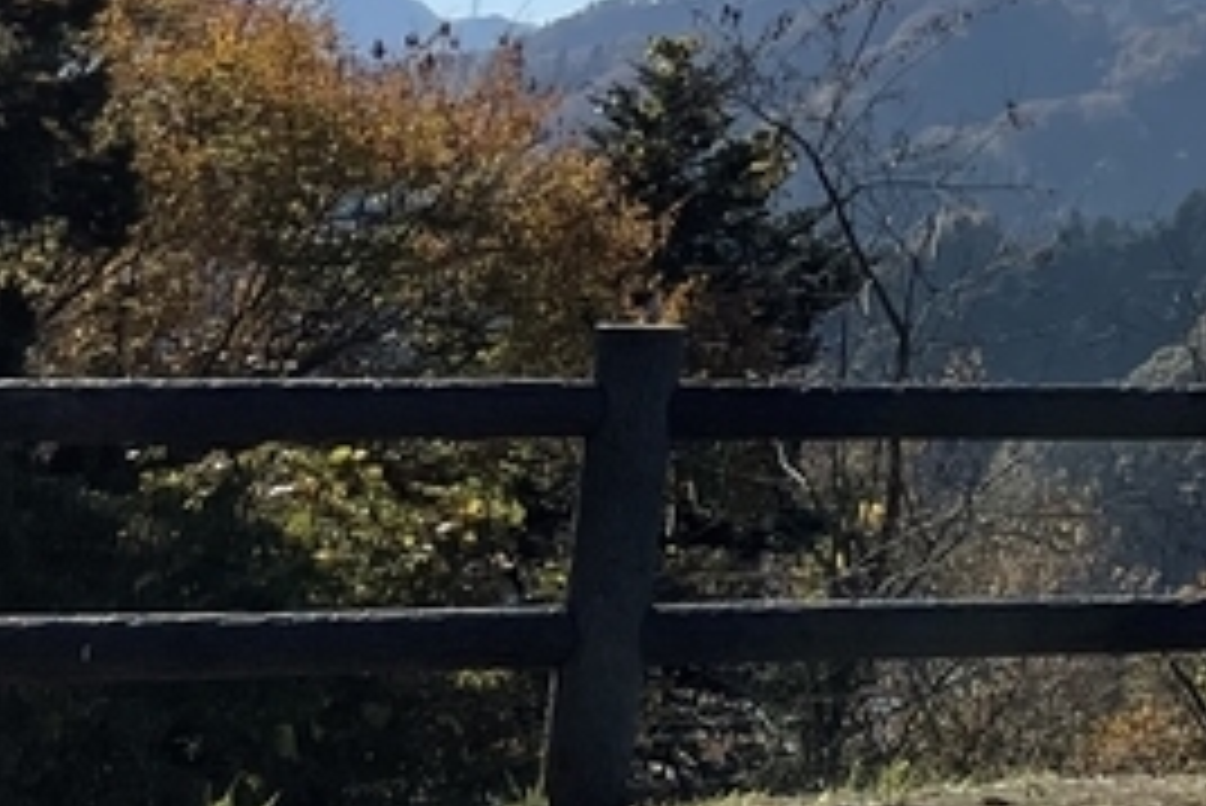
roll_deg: -1.4
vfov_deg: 10.6
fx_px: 4056
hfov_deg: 14.8
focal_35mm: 121
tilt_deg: +13.7
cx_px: 2160
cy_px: -653
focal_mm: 4.2
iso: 32
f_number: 1.6
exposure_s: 1/6494
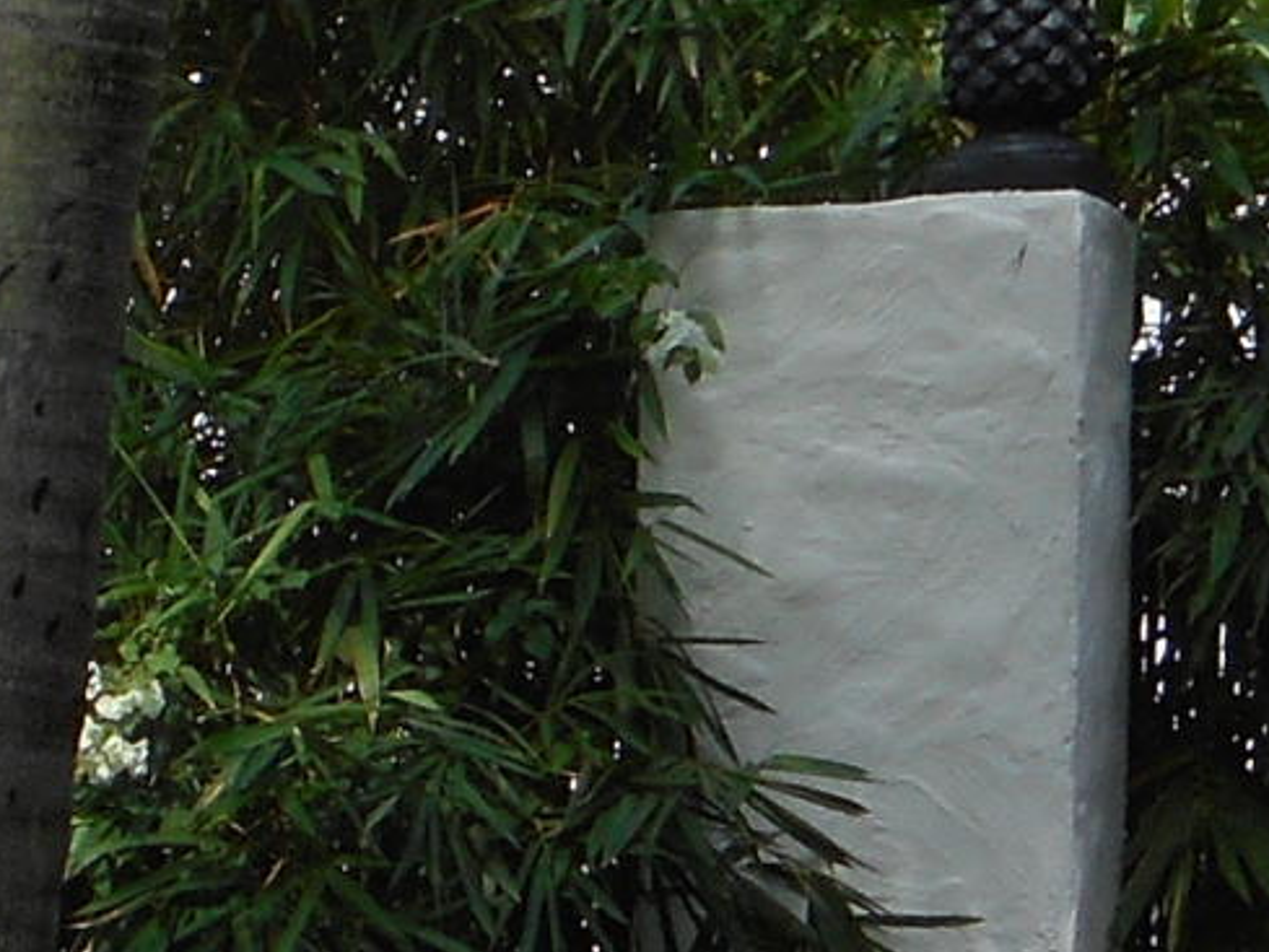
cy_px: 1837
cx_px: -1080
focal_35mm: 270
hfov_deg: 7.1
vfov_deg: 5.4
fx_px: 9900
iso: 80
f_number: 4.7
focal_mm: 7.9
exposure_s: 1/200
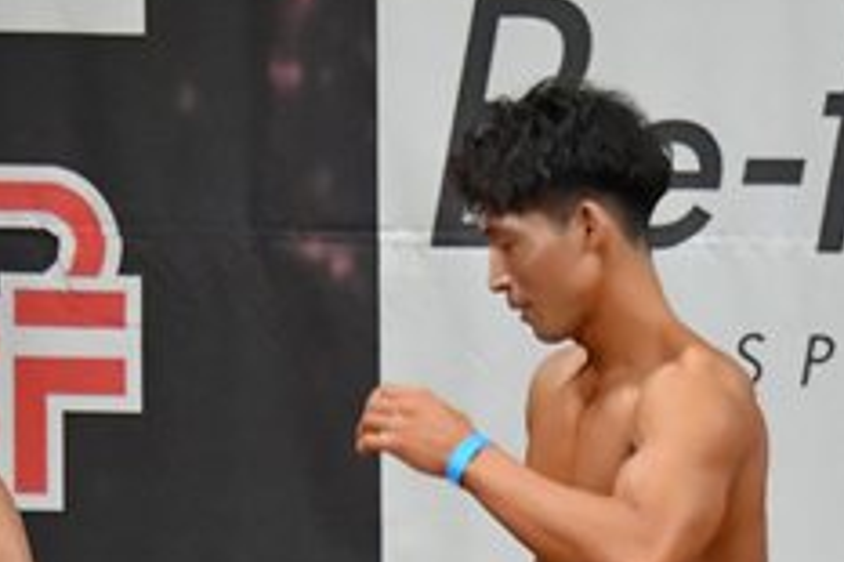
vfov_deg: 1.6
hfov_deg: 2.4
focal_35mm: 850
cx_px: 328
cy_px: 823
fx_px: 19913
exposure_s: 1/400
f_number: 5.6
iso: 8000
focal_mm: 170
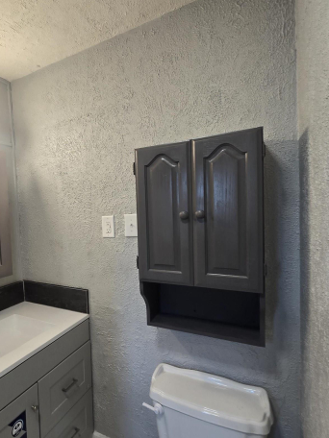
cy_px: 225
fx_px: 241
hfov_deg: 65.3
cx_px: 90
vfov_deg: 84.6
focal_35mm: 19
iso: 125
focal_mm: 2.2
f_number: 2.2
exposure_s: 1/60
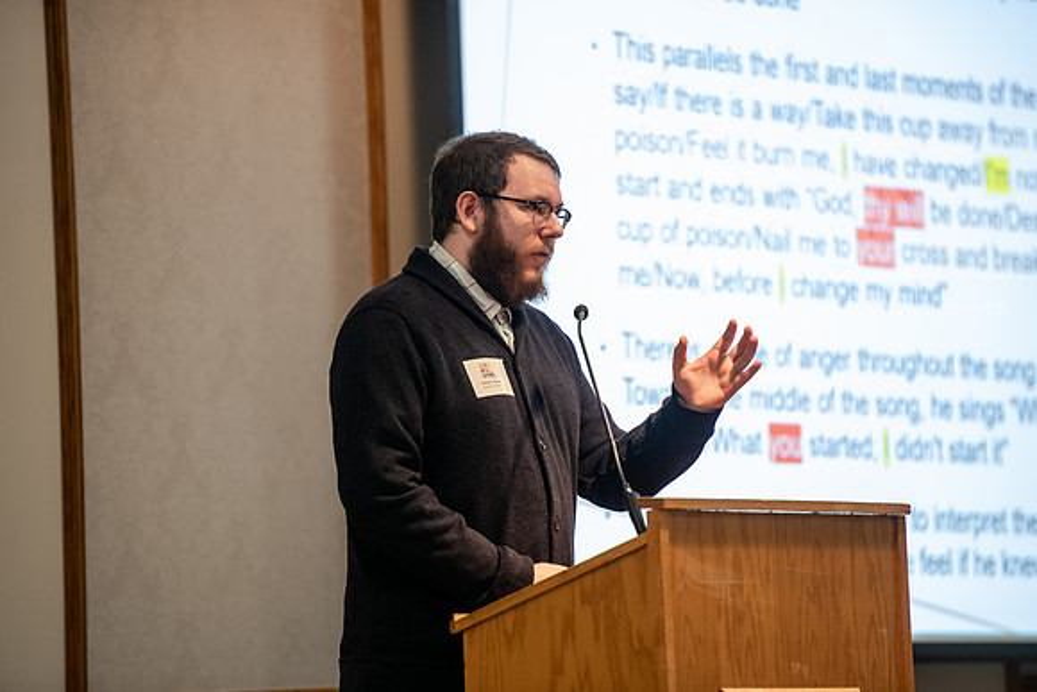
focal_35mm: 195
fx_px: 5618
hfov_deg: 10.5
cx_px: 518
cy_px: 346
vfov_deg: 7.0
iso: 2000
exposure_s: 1/200
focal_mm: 195
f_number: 3.2
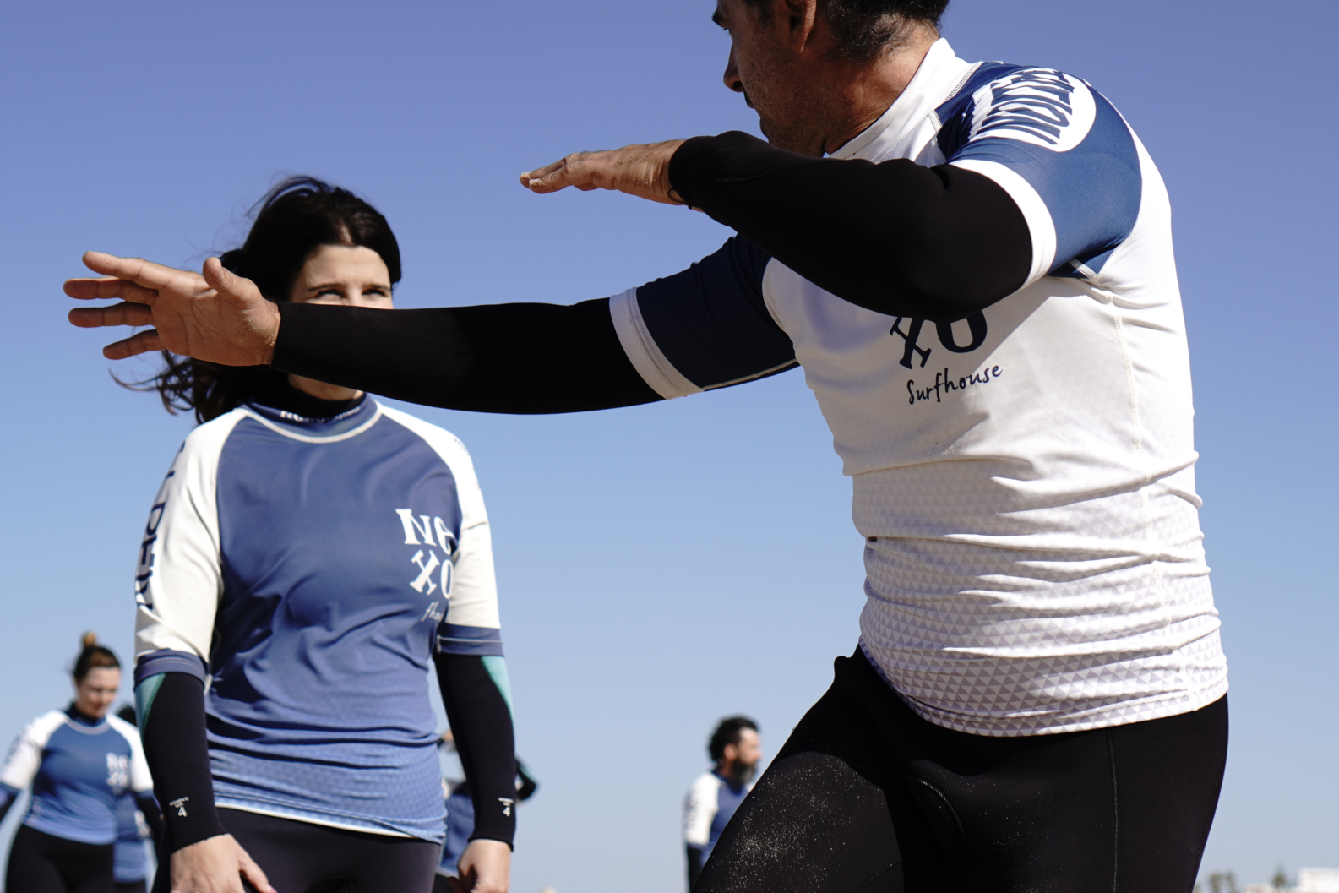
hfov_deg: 24.0
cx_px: 747
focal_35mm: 85
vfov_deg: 16.1
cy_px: 434
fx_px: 3154
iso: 100
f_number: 3.2
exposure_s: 1/2500
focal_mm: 35
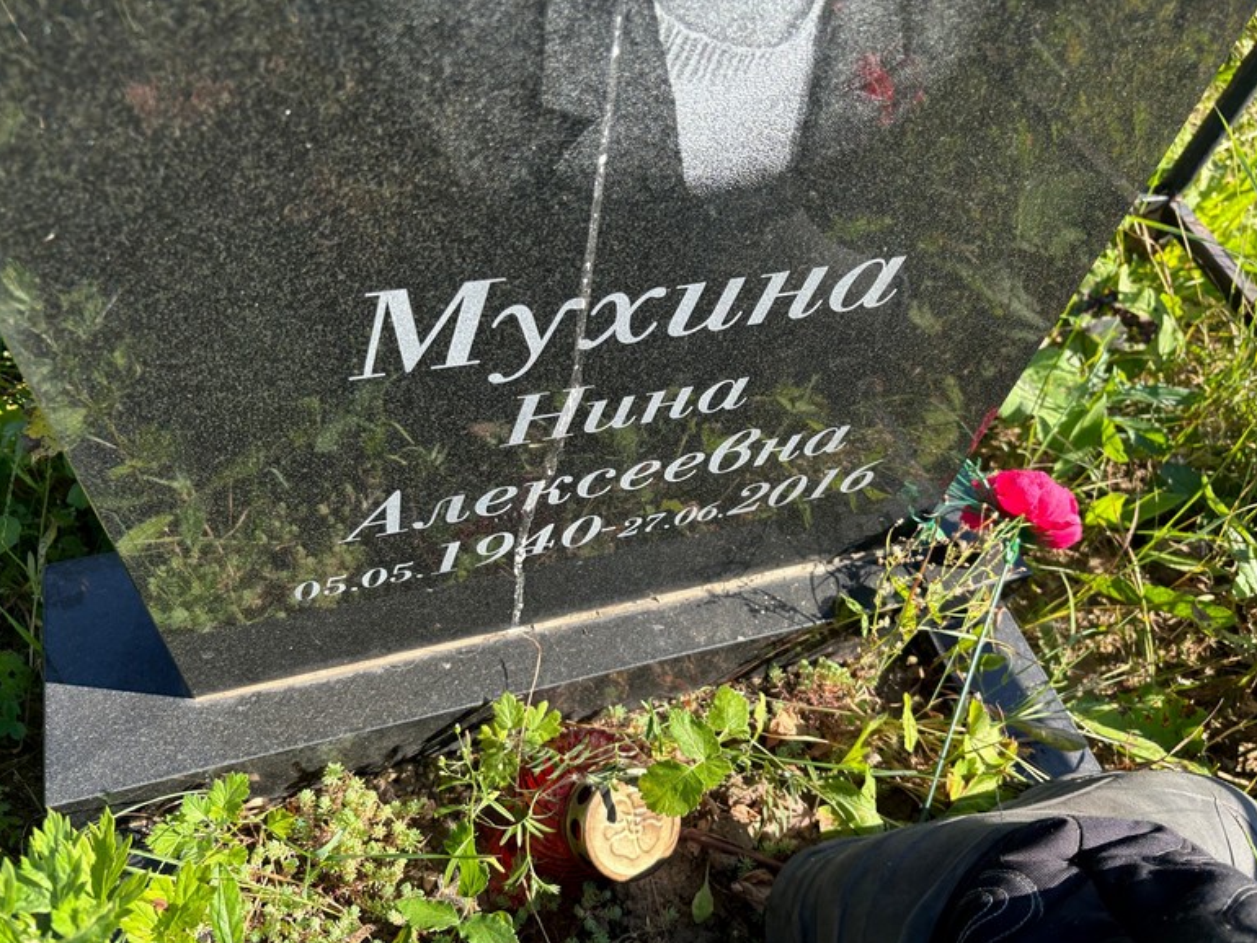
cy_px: 486
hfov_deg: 65.3
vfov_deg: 51.4
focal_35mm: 27
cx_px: 642
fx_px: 981
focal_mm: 5.96
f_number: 1.6
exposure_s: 1/1279
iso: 50
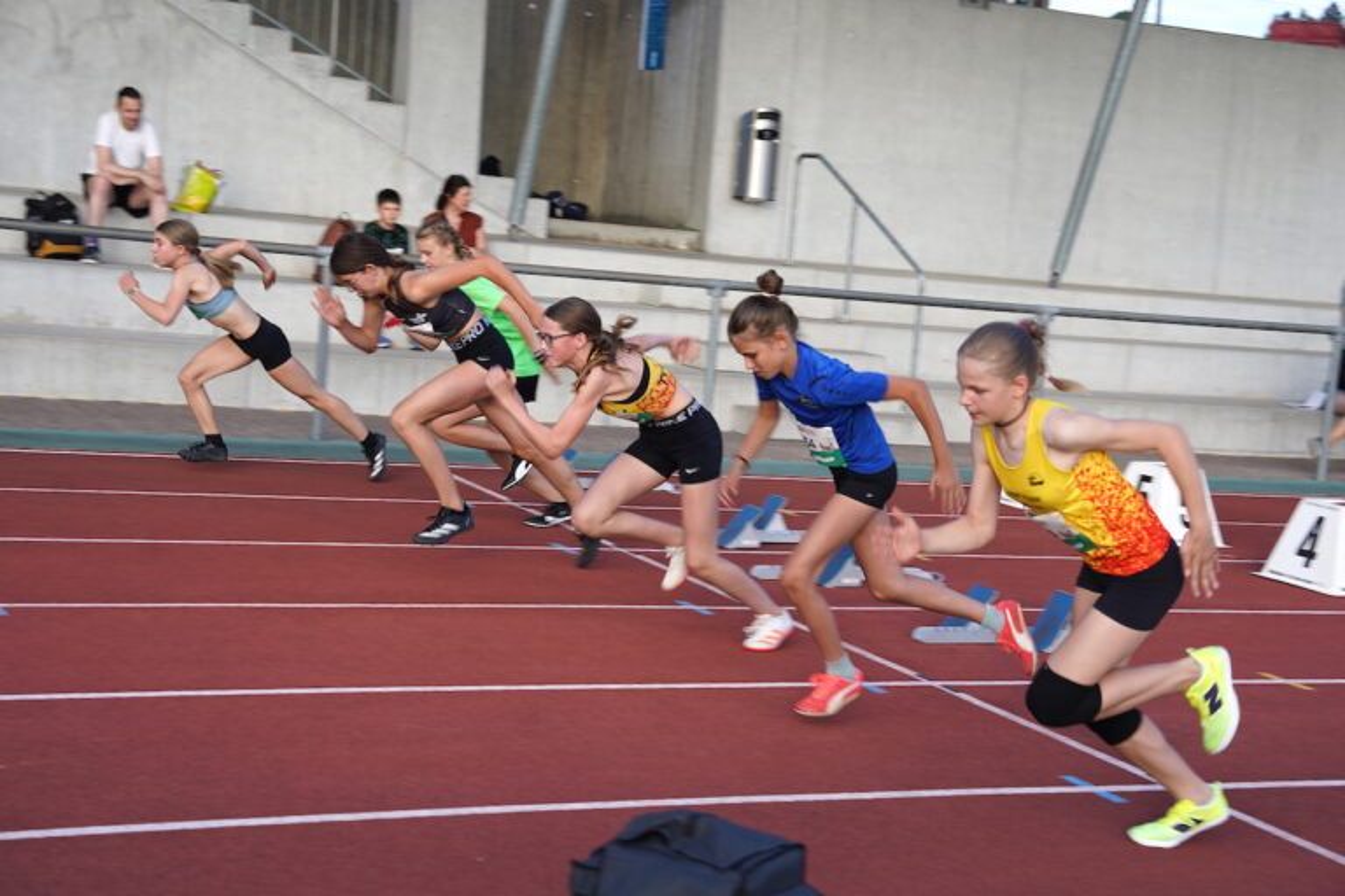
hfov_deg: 33.9
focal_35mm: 59
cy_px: 448
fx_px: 2204
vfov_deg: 23.0
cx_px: 672
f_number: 4.5
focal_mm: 59
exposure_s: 1/200
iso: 100
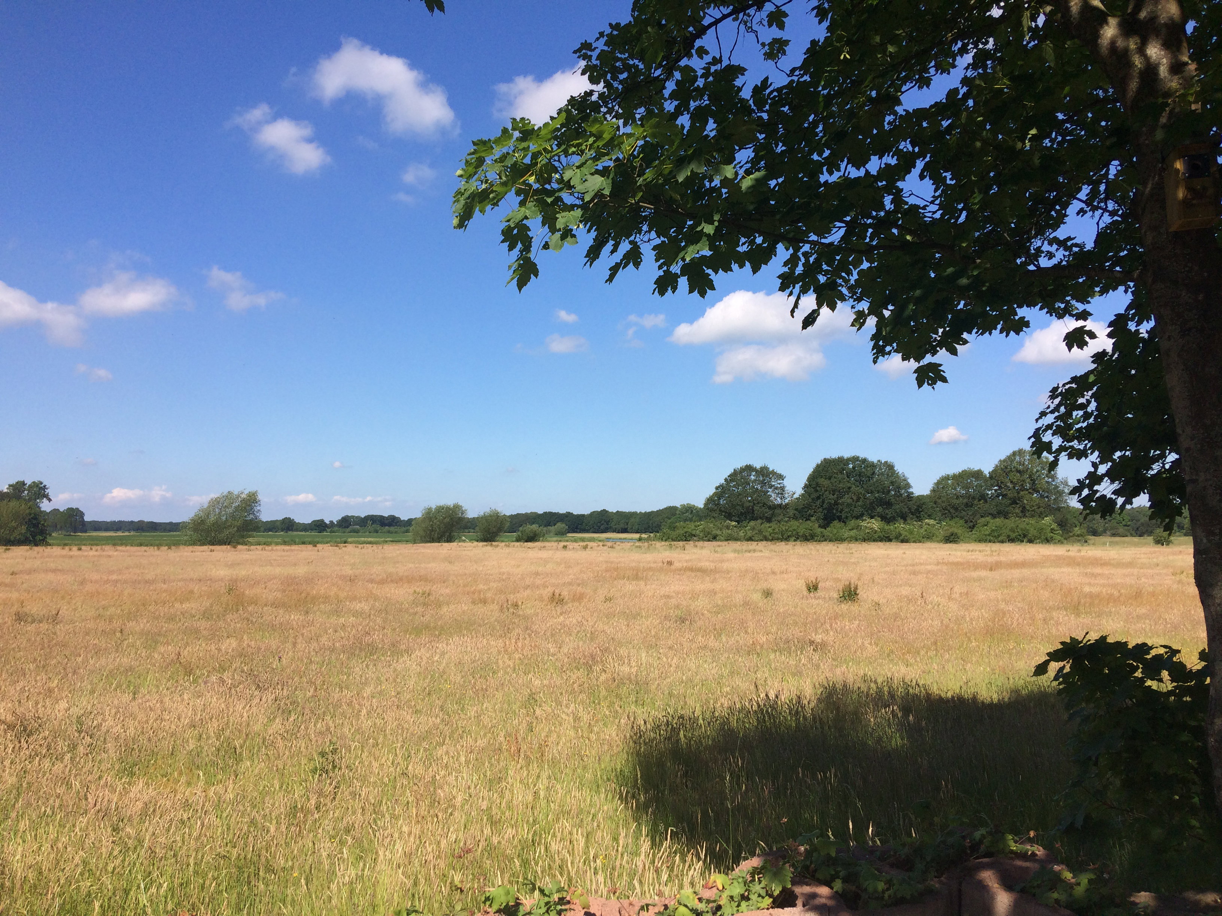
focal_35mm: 29
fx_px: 1024
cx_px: 611
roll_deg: -0.4
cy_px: 458
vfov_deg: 48.2
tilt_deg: +0.9
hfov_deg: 61.7
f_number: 2.2
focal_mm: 4.15
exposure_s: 1/2160
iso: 32
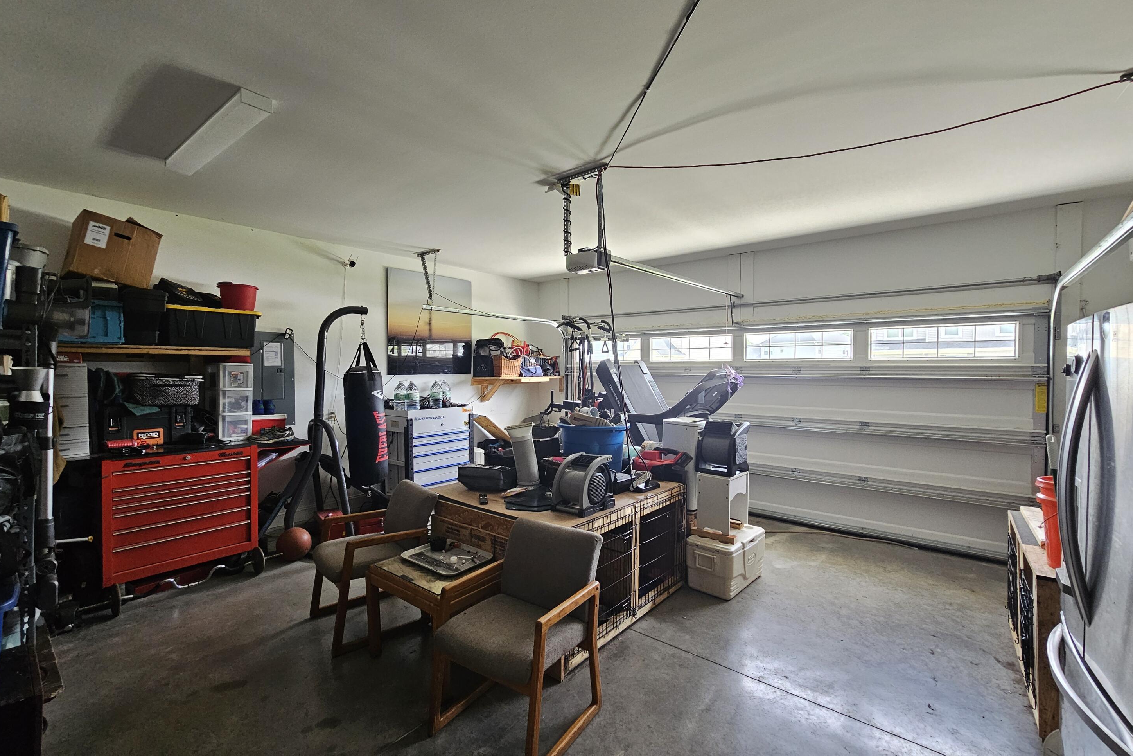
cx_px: 551
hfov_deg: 104.2
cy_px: 376
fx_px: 441
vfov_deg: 81.2
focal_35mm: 14
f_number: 2.2
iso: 200
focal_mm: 2.2
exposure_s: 1/100
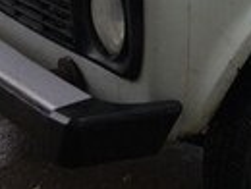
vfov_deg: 9.7
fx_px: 1068
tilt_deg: -10.8
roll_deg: -1.5
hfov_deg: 11.9
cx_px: 510
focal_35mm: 147
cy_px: -117
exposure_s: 1/50
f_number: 2.2
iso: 40
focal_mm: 4.15
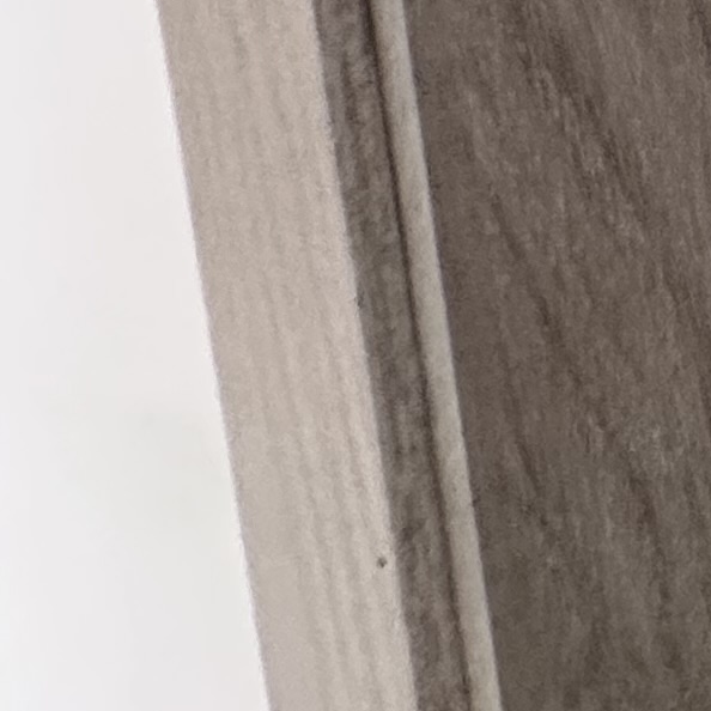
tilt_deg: -7.2
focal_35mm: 84
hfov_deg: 10.3
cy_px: -803
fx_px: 1952
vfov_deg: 15.4
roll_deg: +0.2
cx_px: 2346
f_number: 2.2
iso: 80
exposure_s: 1/99
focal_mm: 2.22
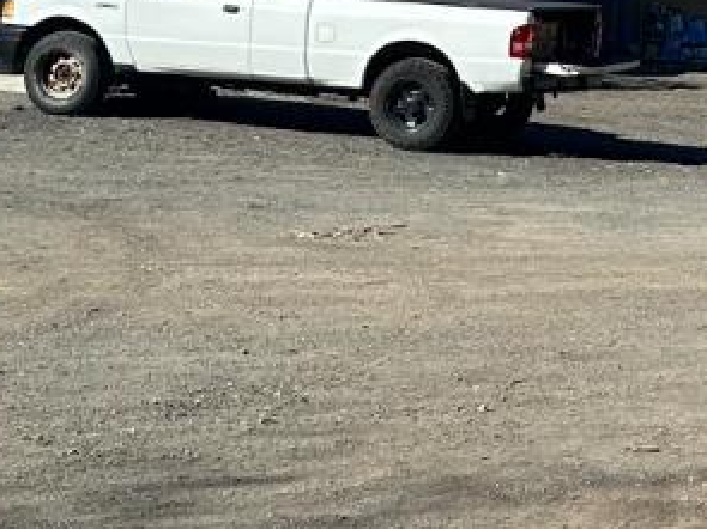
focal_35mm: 122
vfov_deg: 11.8
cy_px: -145
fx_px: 2491
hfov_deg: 15.4
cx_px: 923
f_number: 1.78
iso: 80
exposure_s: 1/3356
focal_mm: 6.86
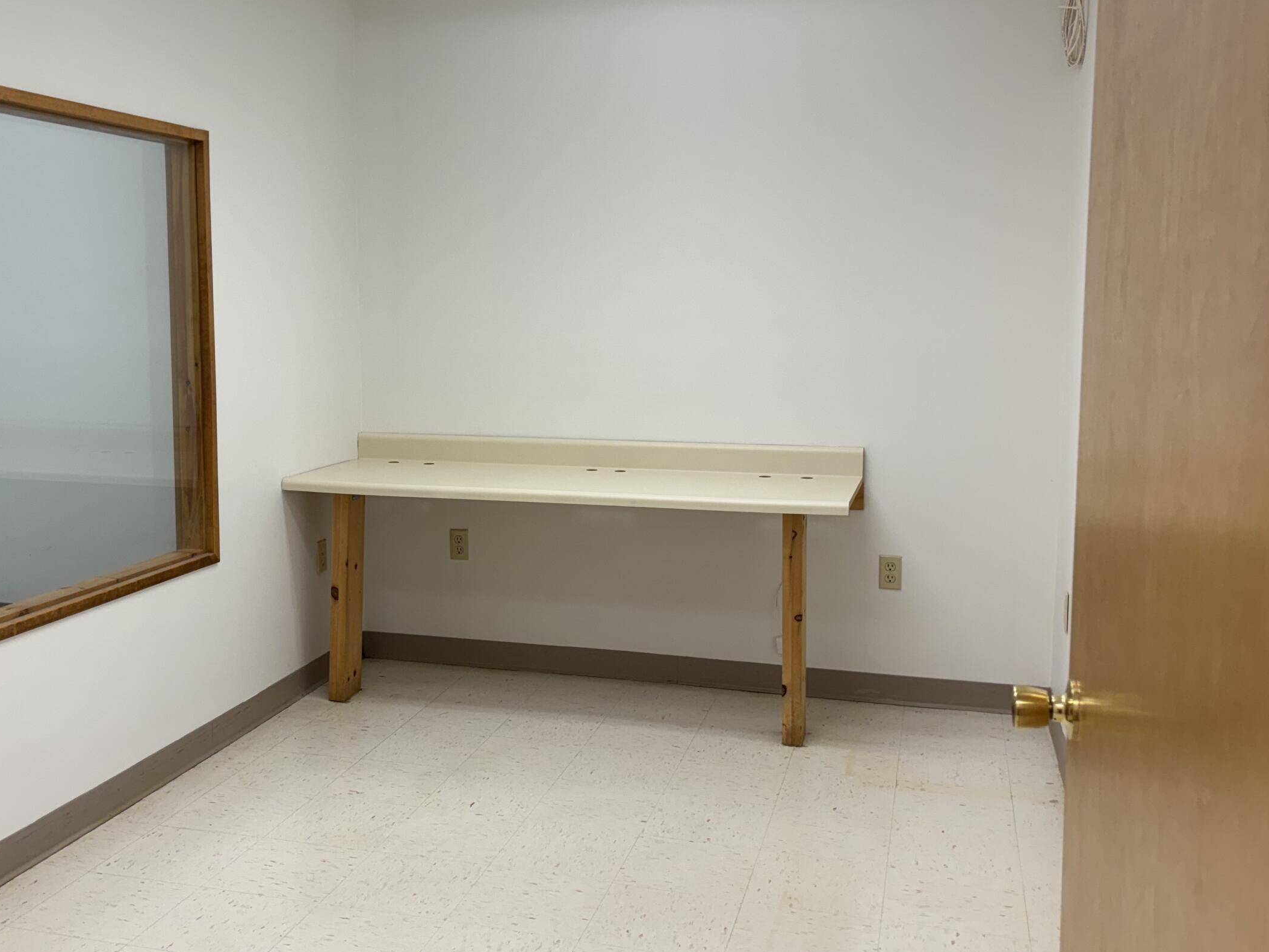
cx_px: 500
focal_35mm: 37
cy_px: 423
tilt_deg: -6.8
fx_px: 1356
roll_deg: +0.4
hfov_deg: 49.8
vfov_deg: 38.6
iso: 50
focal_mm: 5.96
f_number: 1.6
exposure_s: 1/120
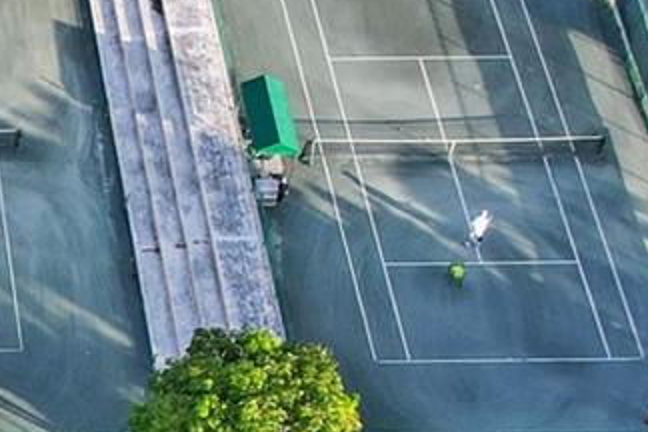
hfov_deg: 13.4
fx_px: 2502
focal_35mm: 139
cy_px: 583
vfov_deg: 9.7
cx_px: -480
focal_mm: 8.38
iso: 130
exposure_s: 1/725
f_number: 2.8
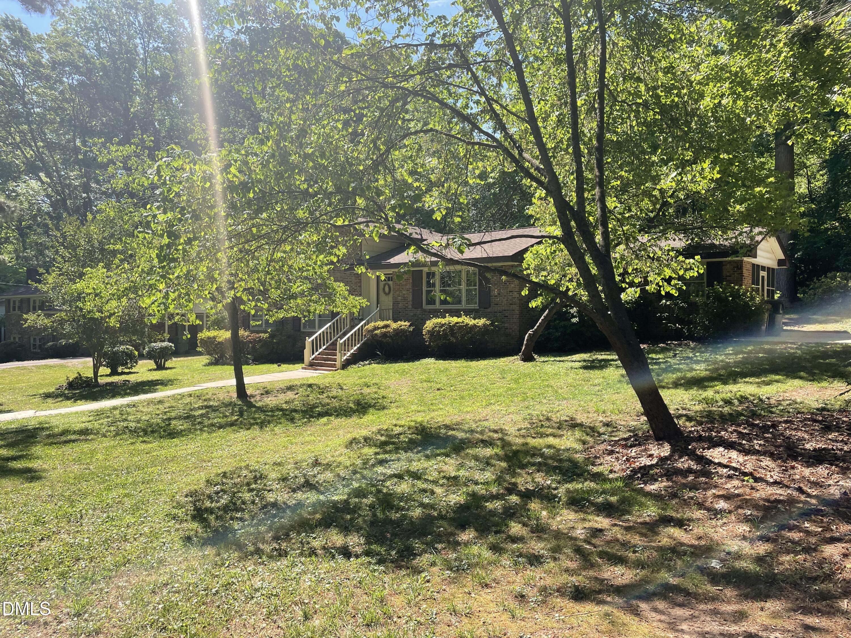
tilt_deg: -0.8
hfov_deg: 67.3
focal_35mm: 26
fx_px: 639
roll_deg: +0.2
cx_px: 426
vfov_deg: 53.1
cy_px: 319
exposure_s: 1/1289
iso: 32
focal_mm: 4.2
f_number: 1.6
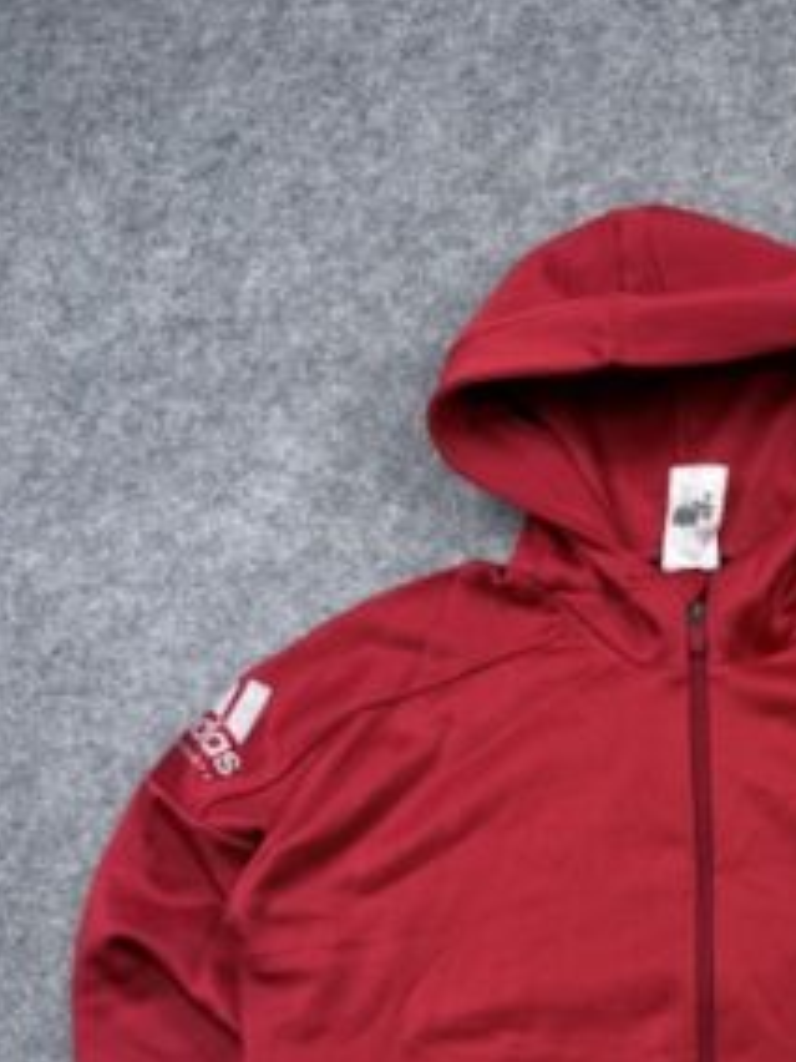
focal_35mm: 45
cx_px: 699
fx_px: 1380
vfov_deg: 39.4
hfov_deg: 30.9
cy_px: 929
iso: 50
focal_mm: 6.76
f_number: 1.78
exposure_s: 1/100
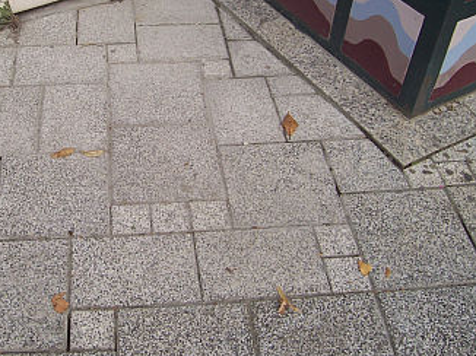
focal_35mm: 47
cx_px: 149
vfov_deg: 30.6
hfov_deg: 39.8
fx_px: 646
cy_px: 117
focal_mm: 5.6
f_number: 5.6
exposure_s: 1/250
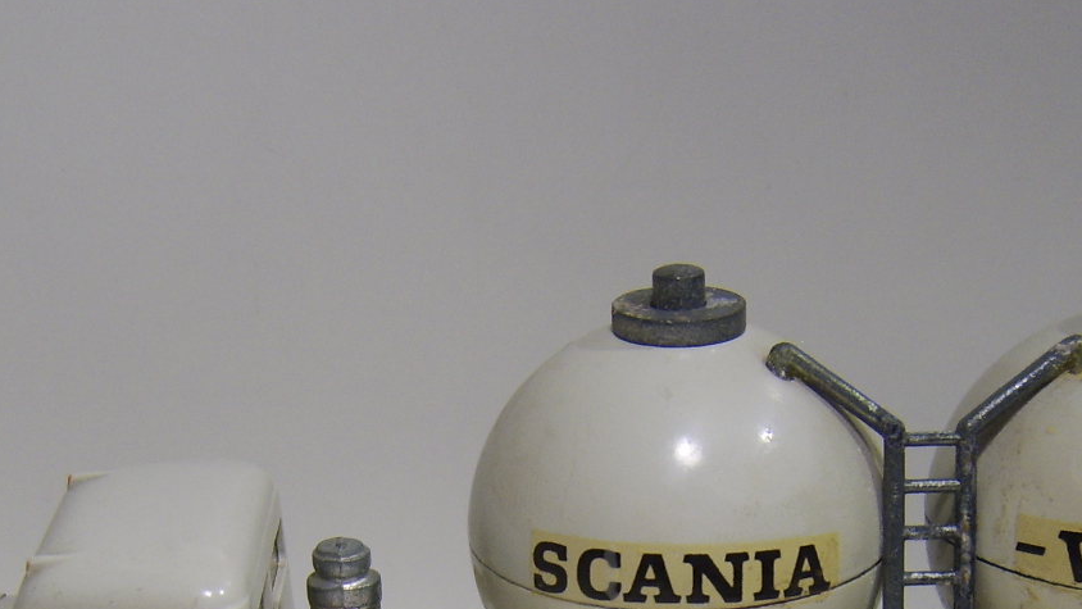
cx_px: 528
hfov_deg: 32.8
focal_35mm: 64
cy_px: 741
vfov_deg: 17.9
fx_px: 1836
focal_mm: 8.13
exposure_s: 1/42
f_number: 2.7
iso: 71
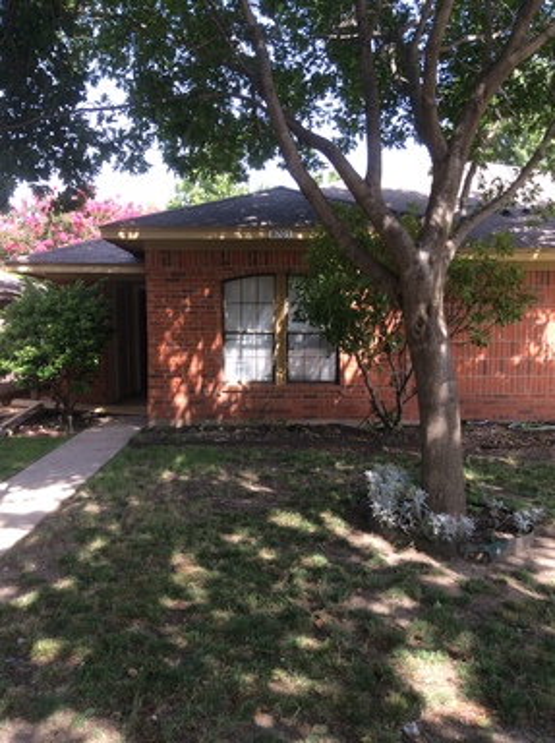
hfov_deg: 42.9
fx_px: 707
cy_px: 372
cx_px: 278
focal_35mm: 33
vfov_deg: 55.4
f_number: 2.4
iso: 32
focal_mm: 3.3
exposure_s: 1/185
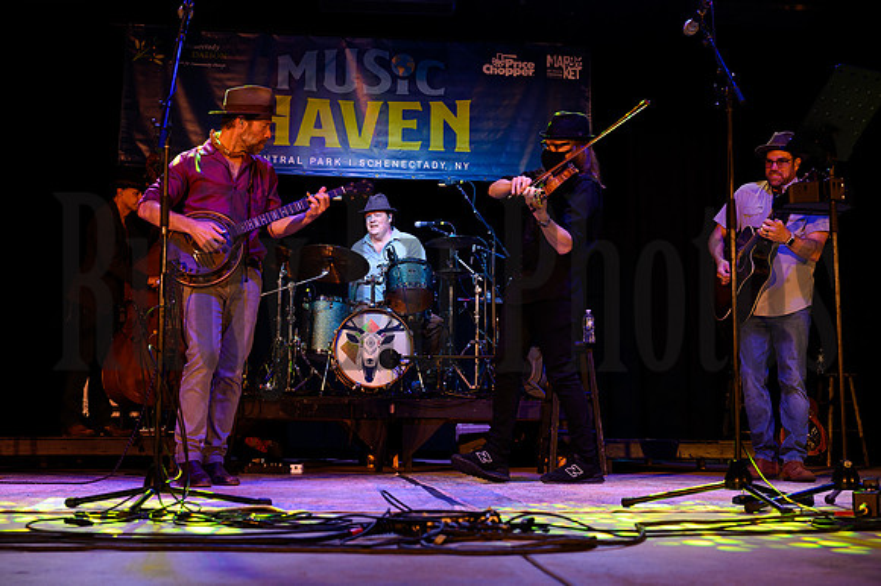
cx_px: 440
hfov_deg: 45.5
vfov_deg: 31.2
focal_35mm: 43
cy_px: 293
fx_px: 1052
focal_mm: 43
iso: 1600
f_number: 5.6
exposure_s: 1/160
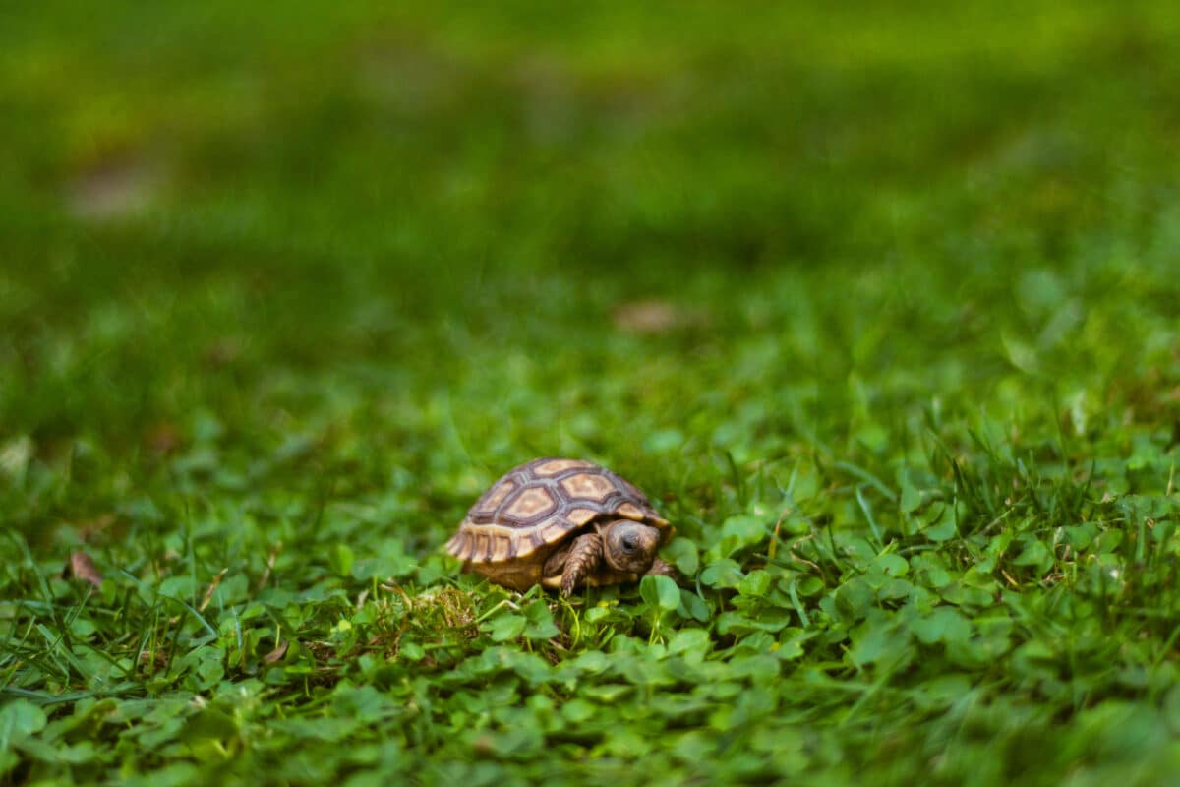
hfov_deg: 27.0
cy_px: 394
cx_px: 590
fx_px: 2458
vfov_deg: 18.2
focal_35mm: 75
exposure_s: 1/1000
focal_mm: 50
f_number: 1.8
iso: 500
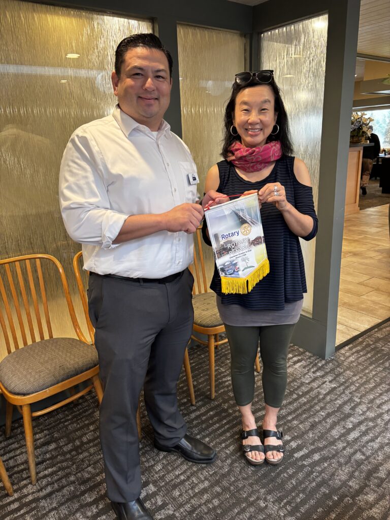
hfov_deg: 53.1
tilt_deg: -17.2
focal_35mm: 26
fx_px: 391
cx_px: 195
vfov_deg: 67.3
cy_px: 260
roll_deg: +1.3
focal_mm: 5.96
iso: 320
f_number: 1.6
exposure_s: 1/60
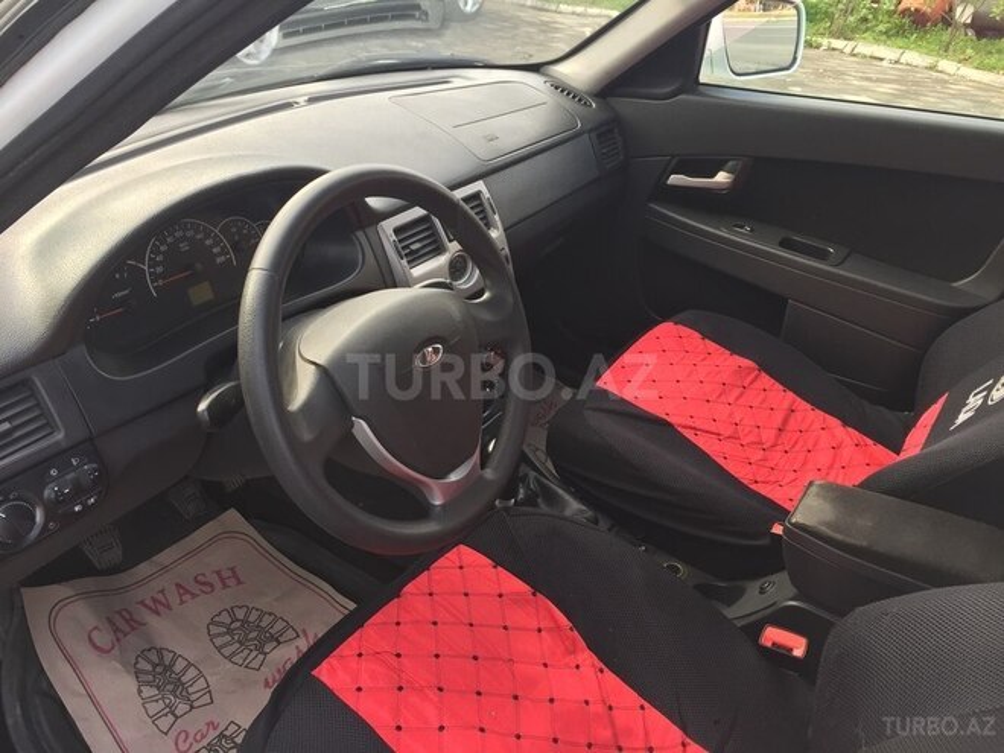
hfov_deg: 61.7
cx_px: 502
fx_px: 841
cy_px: 376
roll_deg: -1.9
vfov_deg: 48.2
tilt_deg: -31.8
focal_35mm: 29
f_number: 2.2
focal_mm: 4.15
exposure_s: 1/100
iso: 40
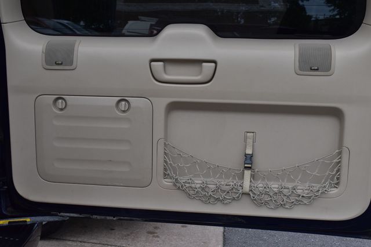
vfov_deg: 30.8
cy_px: 124
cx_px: 186
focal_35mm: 44
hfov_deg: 45.0
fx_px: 448
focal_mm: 29
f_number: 10
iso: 400
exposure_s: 1/320
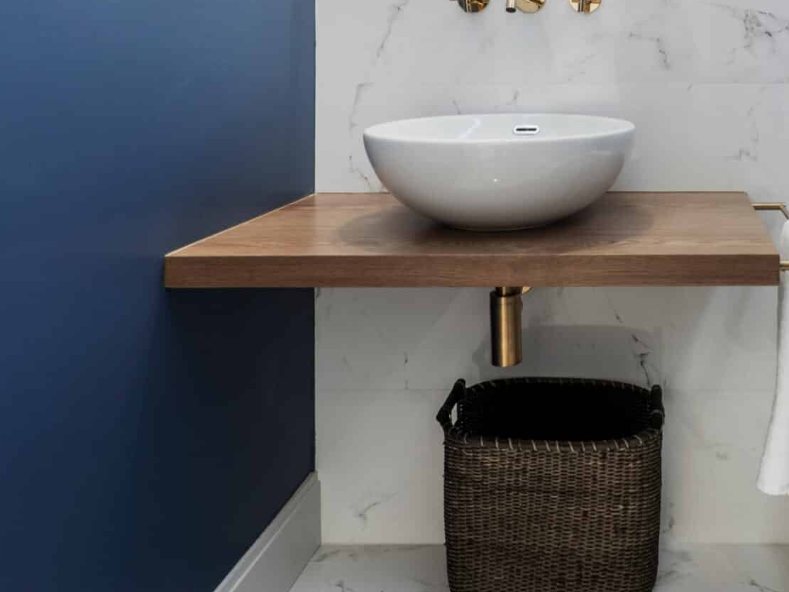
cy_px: 64
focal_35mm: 31
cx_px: 750
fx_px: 707
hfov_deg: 49.9
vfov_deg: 41.9
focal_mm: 14
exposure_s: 1.6
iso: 100
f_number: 9
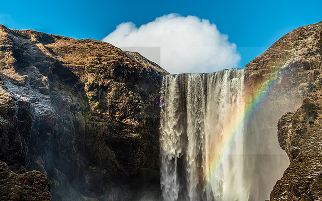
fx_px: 629
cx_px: 161
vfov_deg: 18.1
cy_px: 106
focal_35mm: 72
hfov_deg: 28.7
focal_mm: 70
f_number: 4.5
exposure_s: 1/400
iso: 200
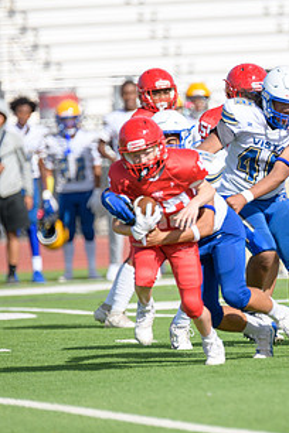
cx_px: 239
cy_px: 226
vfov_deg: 3.6
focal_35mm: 568
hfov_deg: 2.4
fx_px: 6839
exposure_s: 1/3200
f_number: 2.8
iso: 200
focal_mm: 300
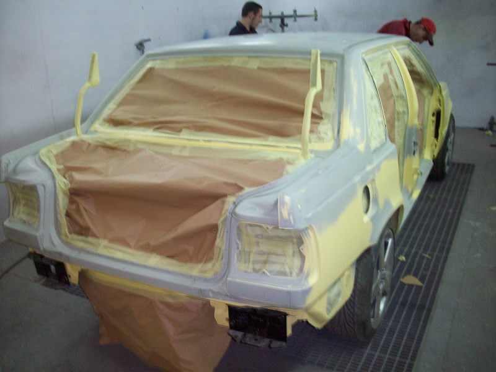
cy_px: 186
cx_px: 248
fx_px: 530
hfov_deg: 50.1
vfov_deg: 38.7
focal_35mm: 37
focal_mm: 6.2
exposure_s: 1/45
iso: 160
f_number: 2.8
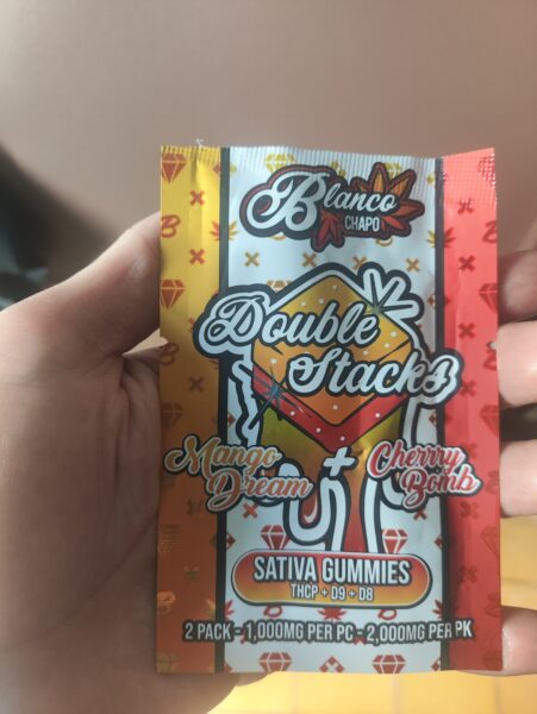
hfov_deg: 56.9
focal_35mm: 24
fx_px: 496
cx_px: 268
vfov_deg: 71.6
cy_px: 357
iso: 626
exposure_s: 1/30
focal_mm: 4.68
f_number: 1.8
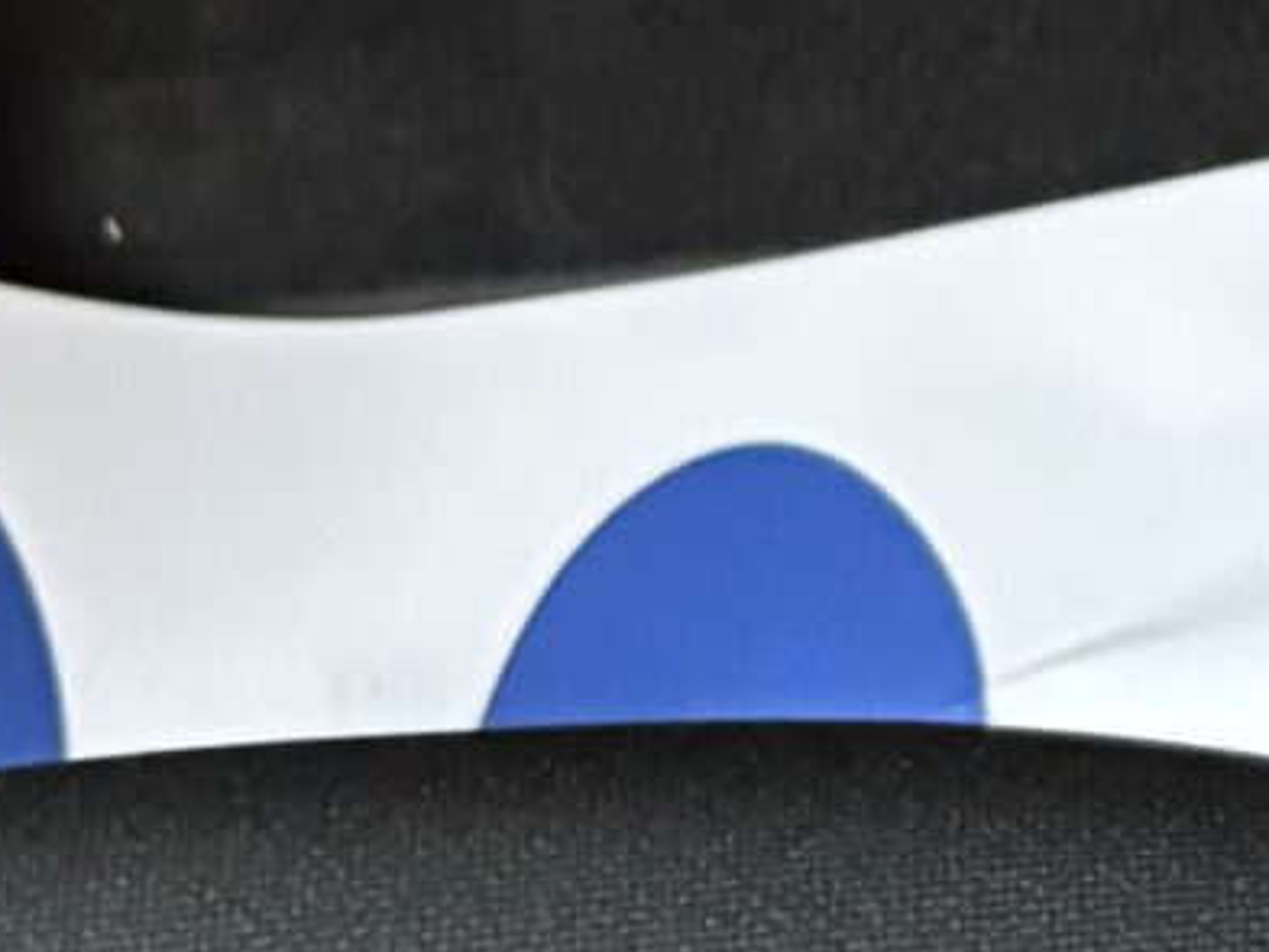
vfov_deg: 8.4
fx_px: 6232
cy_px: -855
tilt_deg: -30.5
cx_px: 1819
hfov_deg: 11.2
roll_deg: +1.0
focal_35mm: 170
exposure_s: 1/31
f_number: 1.6
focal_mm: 5.96
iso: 640
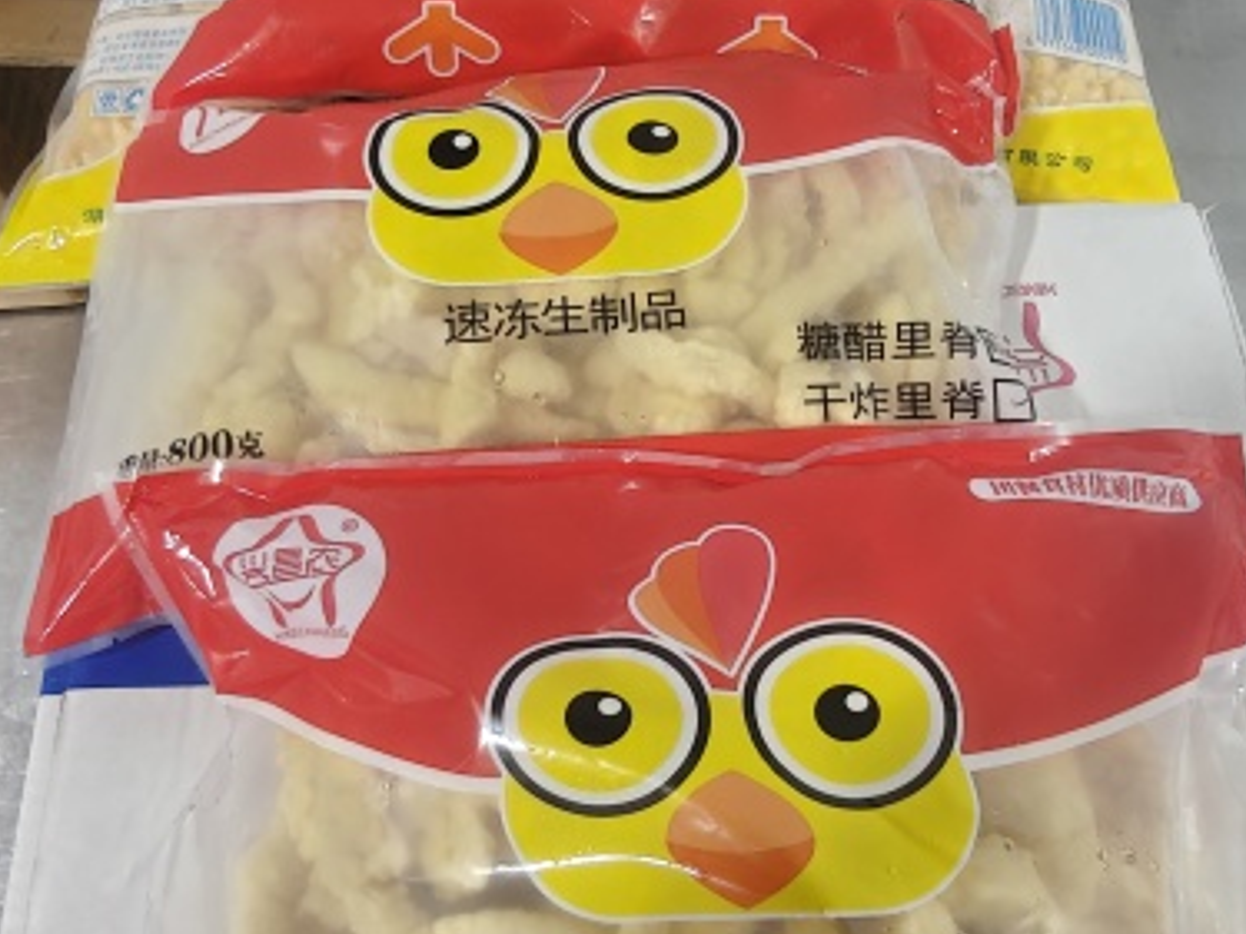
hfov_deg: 56.8
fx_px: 1151
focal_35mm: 32
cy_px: 502
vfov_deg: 44.1
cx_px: 648
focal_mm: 2.3
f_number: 2
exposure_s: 1/63
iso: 6400
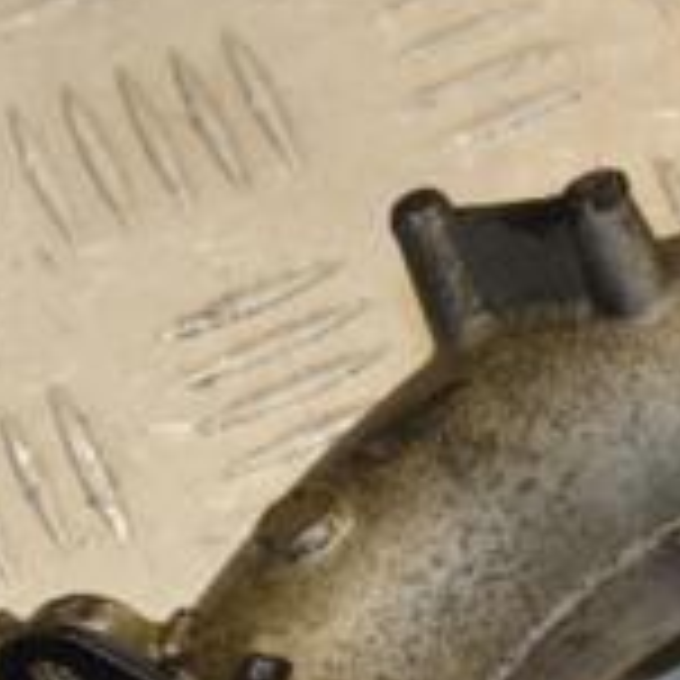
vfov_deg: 7.7
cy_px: 405
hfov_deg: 7.6
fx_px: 5060
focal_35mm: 228
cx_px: 887
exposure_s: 1/200
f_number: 7.1
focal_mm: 45
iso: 800
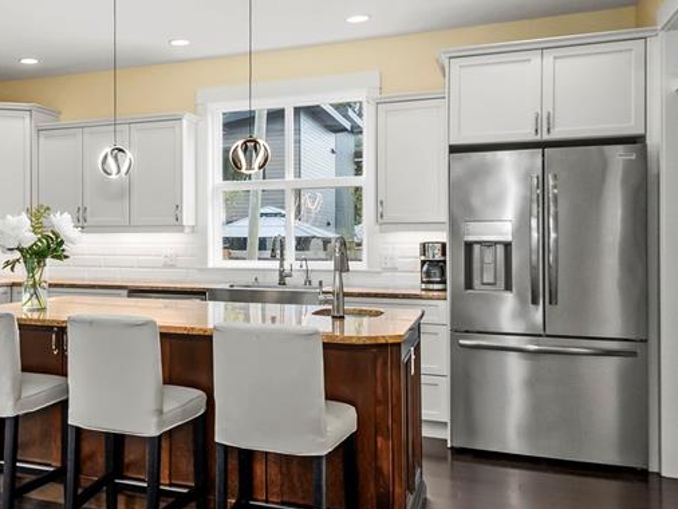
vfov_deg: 40.7
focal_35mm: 35
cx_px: 109
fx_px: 686
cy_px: 221
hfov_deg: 48.7
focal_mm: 12
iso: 320
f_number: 8
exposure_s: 1/40
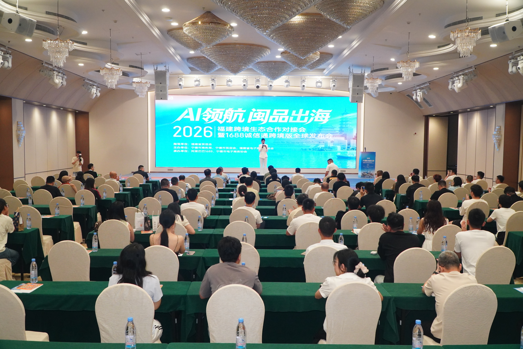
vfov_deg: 40.0
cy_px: 174
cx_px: 262
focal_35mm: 33
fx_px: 480
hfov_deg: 57.2
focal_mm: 22
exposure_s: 1/160
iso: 2500
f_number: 5
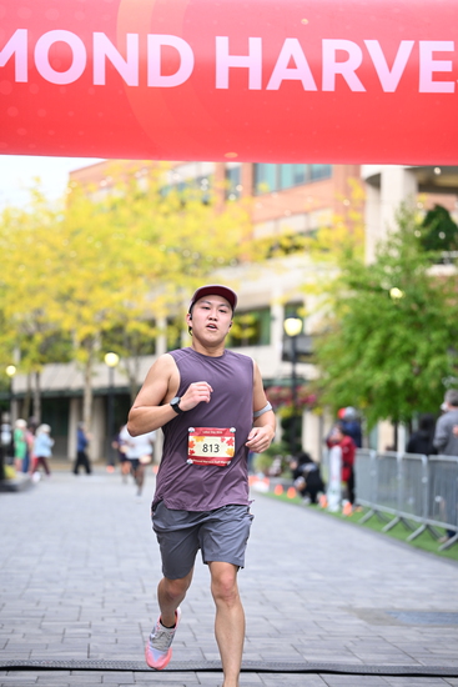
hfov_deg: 13.7
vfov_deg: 20.4
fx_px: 1907
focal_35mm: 100
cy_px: 344
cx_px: 229
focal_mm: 100
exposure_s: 1/1600
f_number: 2.8
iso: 1000
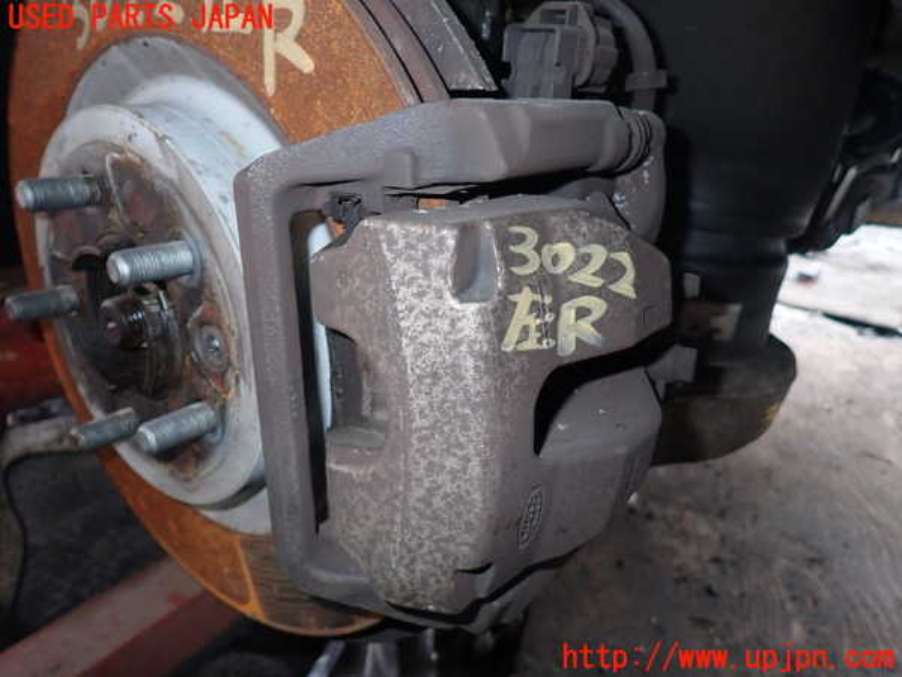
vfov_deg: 54.9
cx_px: 451
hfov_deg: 69.4
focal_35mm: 25
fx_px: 651
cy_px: 338
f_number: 5.6
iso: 200
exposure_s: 1/30
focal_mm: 4.5
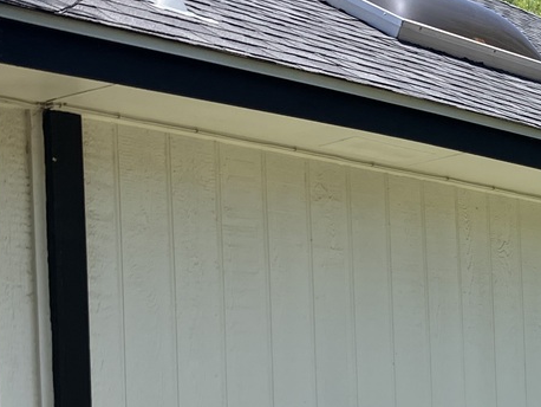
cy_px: 461
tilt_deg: +0.2
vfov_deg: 16.2
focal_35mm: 88
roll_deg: +1.6
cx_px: 627
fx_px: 1376
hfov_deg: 20.9
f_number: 1.8
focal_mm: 3.99
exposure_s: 1/972
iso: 32
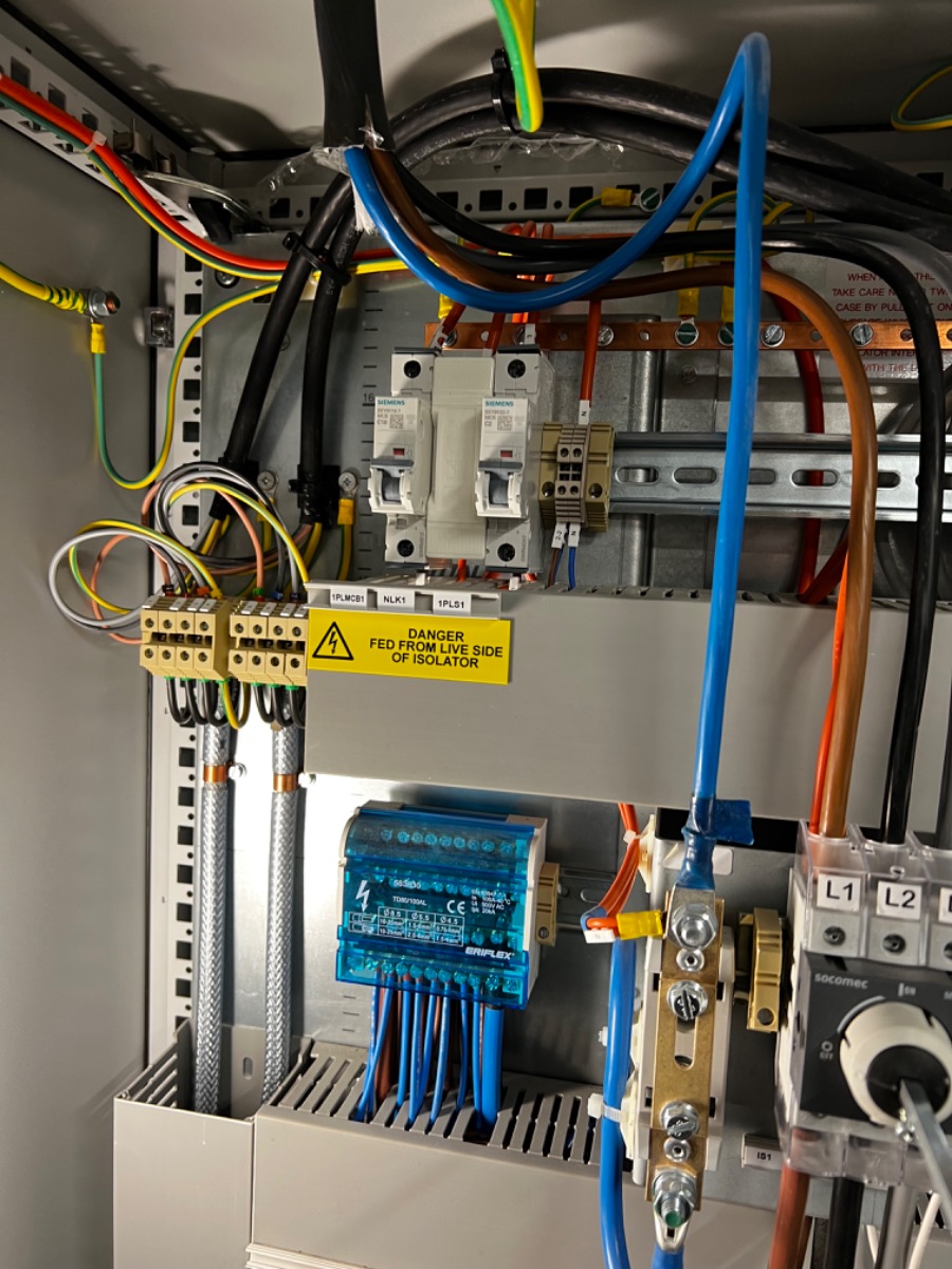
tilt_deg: -4.3
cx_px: 476
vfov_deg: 67.3
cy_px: 634
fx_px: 953
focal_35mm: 26
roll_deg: -2.0
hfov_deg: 53.1
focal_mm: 5.7
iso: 80
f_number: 1.5
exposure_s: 1/50
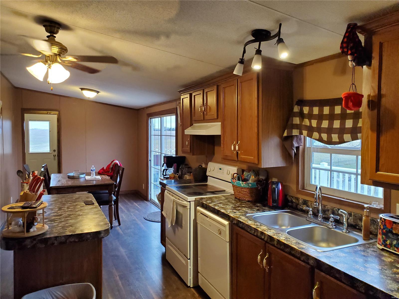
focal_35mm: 26
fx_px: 300
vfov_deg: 53.1
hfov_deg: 67.3
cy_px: 150
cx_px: 200
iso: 640
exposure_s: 1/120
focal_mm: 4.3
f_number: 2.4
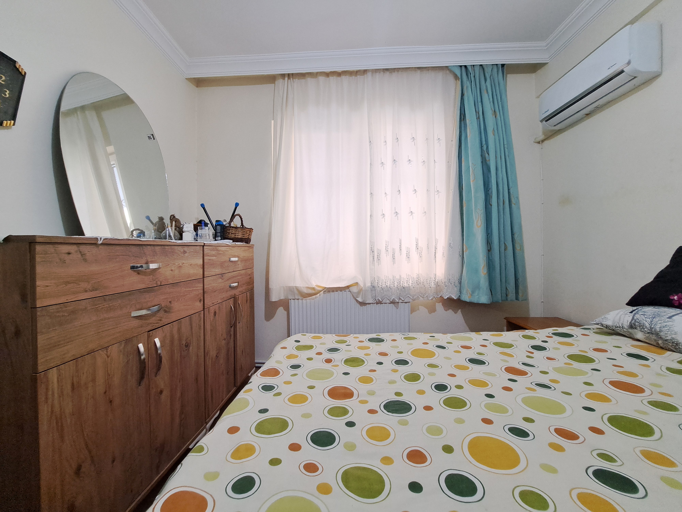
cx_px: 341
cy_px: 256
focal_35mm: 13
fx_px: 256
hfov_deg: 106.2
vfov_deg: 89.9
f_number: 2.2
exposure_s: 1/50
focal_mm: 1.74
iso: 200
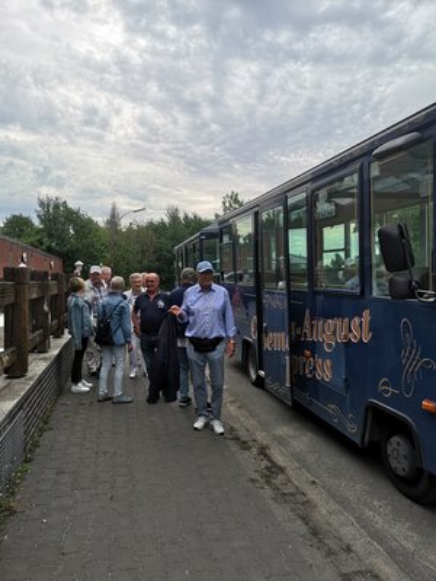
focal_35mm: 27
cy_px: 290
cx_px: 218
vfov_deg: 65.3
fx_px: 453
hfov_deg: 51.4
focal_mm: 5.58
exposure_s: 1/3497
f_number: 1.8
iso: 50
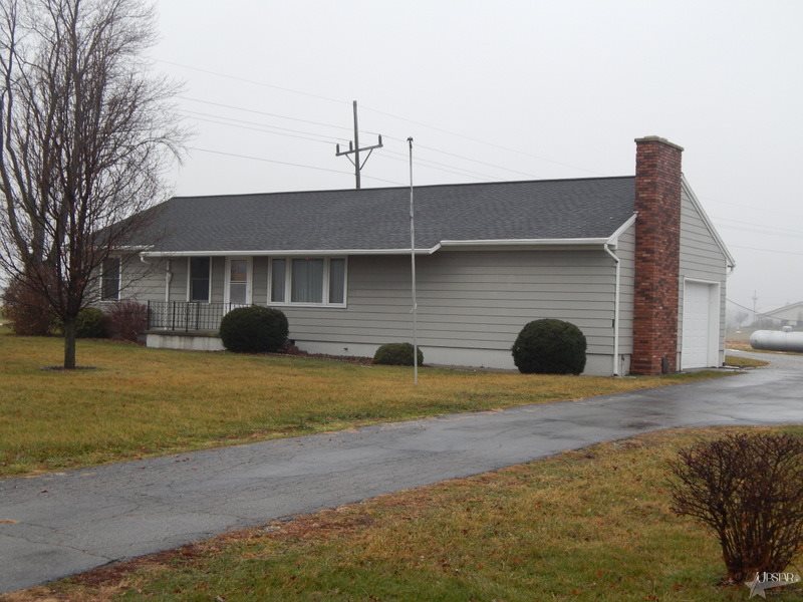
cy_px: 301
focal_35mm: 49
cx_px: 402
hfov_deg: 38.9
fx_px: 1137
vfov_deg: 29.7
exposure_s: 1/30
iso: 250
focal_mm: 8.6
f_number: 3.7
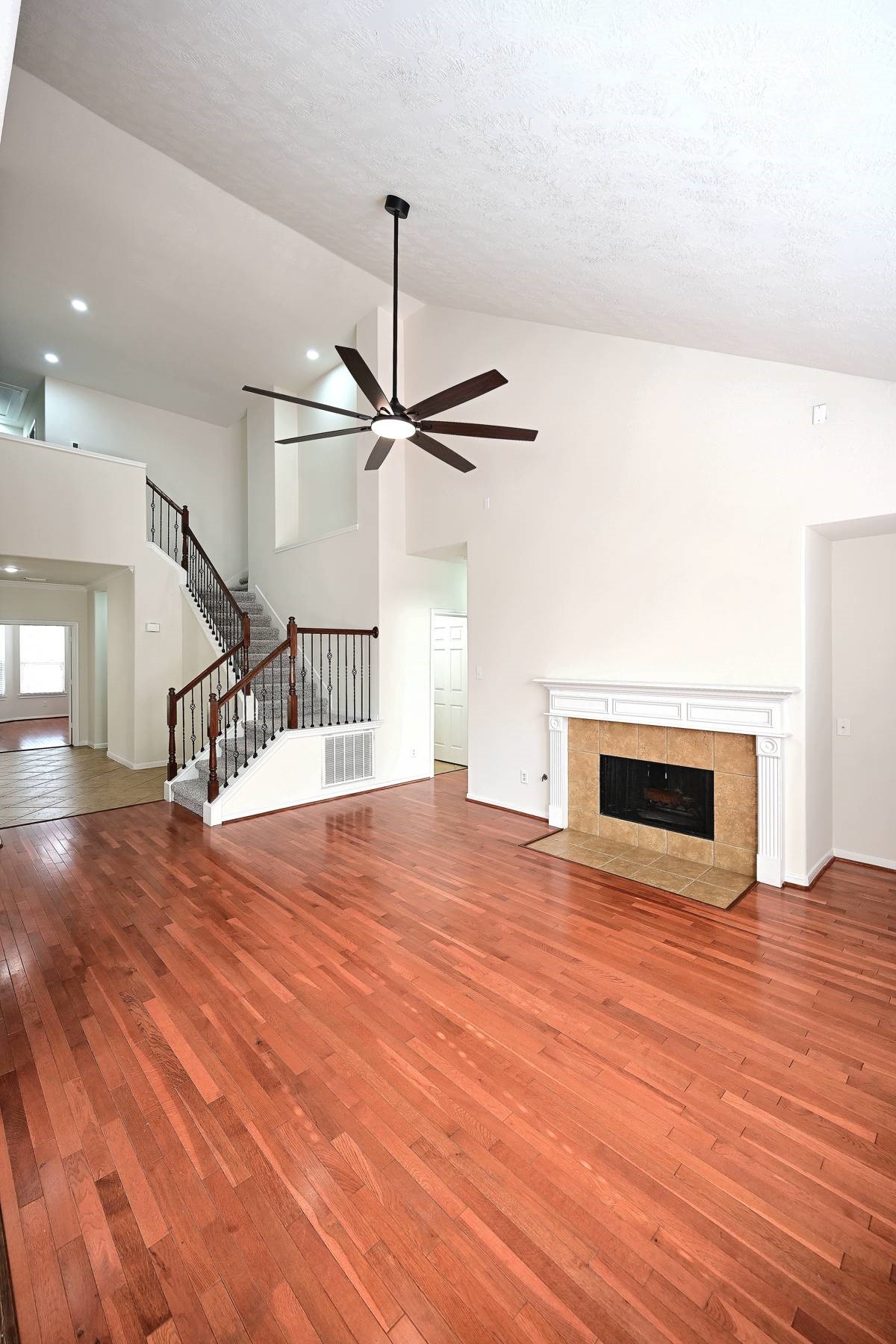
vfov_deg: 104.3
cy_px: 672
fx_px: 523
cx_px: 448
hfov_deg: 81.2
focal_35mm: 14
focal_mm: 14
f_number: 4
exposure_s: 1/60
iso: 400
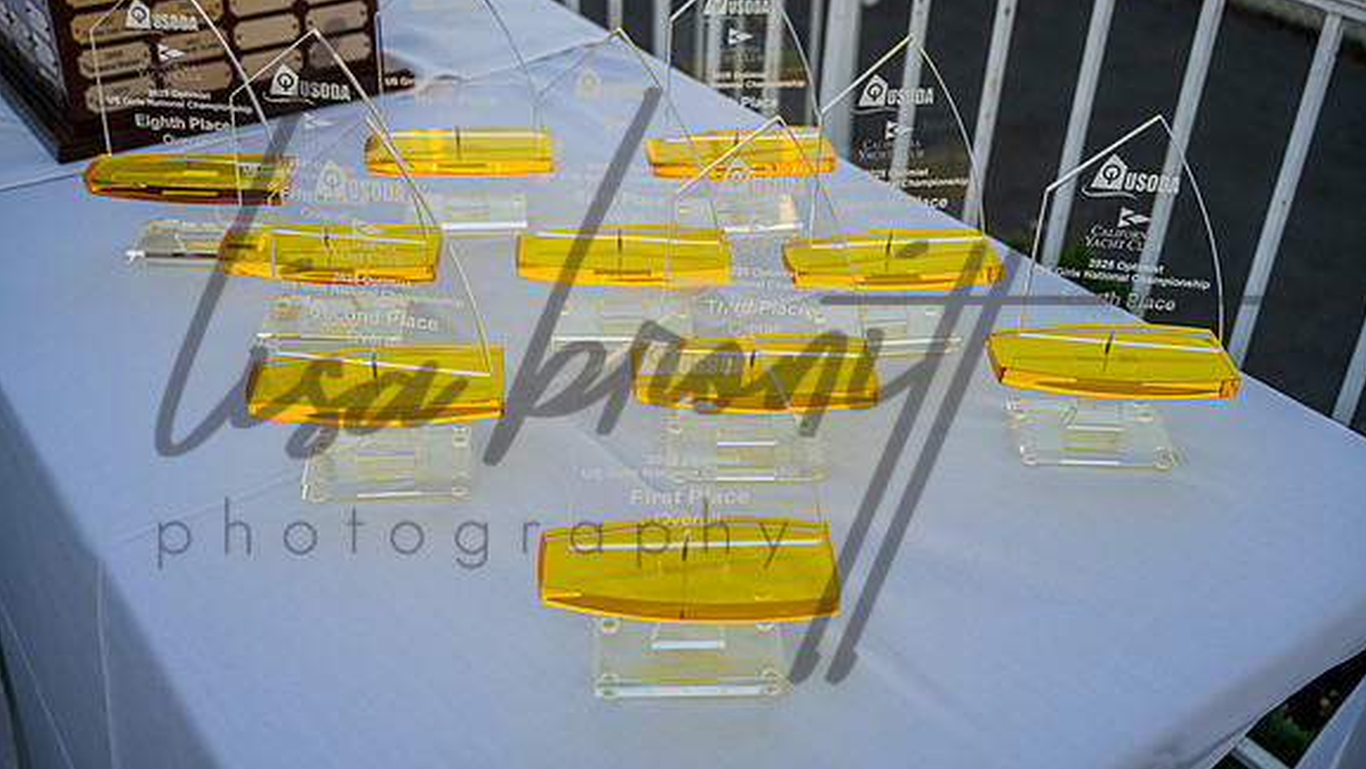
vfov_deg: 29.7
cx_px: 684
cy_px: 356
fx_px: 1449
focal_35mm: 40
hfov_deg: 50.5
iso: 800
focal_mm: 38
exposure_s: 1/1000
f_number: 4.8
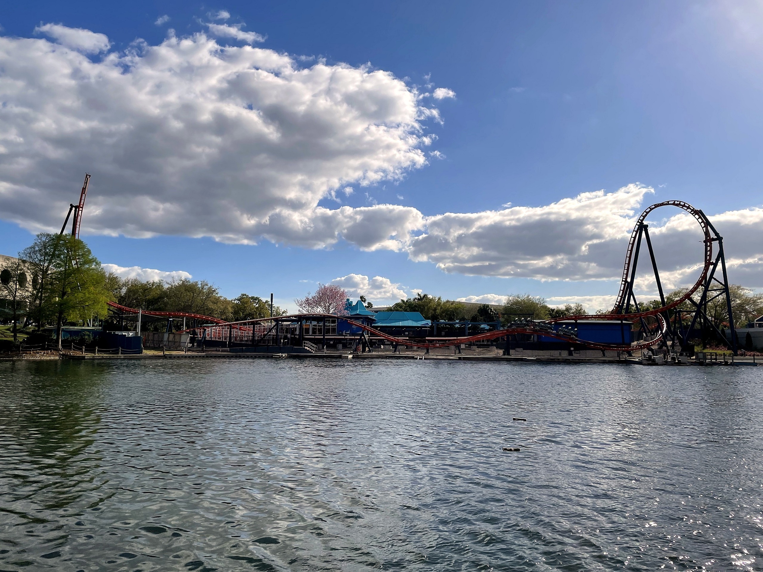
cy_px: 286
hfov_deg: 67.3
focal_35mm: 26
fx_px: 573
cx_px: 382
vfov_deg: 53.1
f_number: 1.6
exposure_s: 1/8403
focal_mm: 4.2
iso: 32
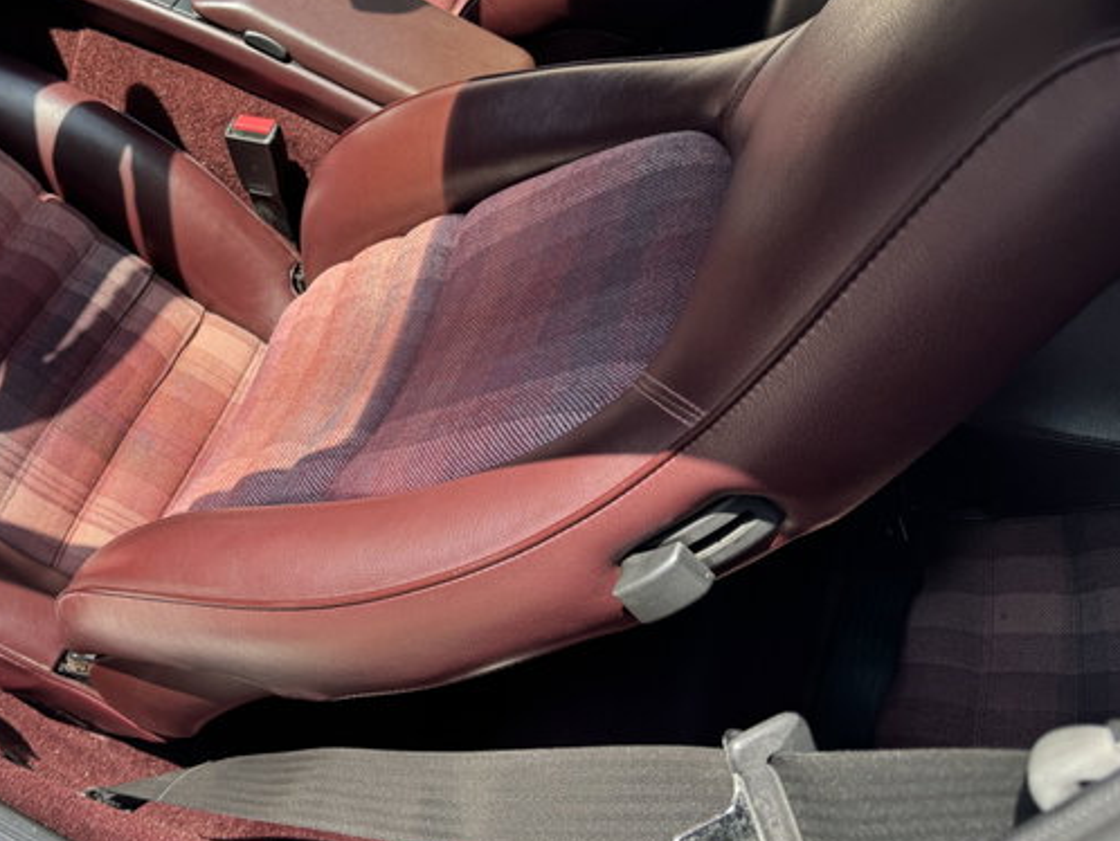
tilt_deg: -56.2
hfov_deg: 48.0
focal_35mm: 37
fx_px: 1198
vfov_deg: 38.6
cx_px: 263
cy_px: 351
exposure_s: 1/567
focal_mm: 6.76
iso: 80
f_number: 1.78
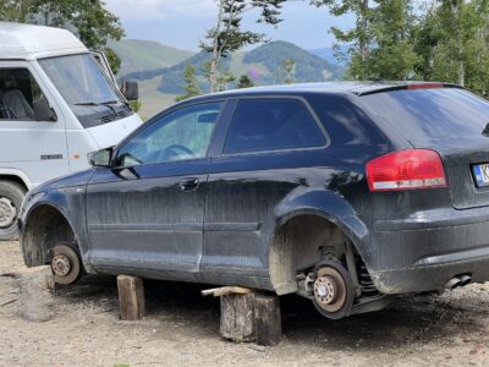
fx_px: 1088
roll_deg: +4.5
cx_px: 244
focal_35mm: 77
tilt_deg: -6.1
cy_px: 184
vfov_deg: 19.1
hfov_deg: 25.3
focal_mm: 9
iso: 32
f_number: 2.8
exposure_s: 1/241
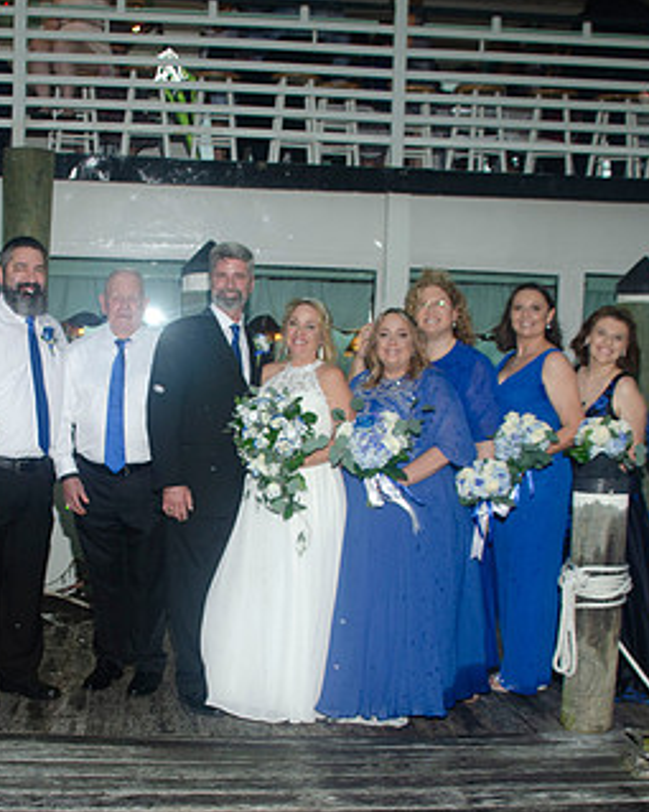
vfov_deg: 40.2
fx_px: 1105
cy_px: 486
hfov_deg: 32.3
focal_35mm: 46
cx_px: 196
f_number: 5
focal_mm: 18
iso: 400
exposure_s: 1/30
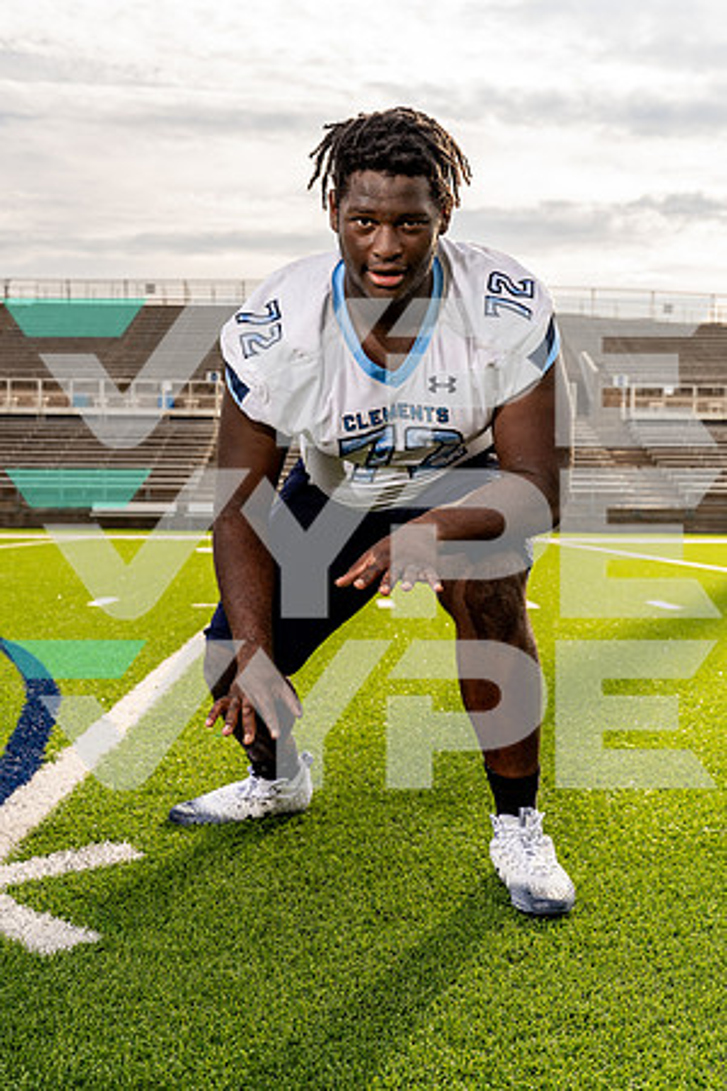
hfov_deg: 31.9
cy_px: 546
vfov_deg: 46.4
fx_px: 1272
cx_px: 364
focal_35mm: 42
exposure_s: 1/250
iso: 100
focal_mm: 42
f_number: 6.3
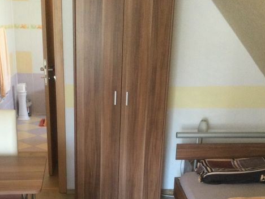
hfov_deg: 36.1
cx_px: 117
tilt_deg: -21.5
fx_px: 406
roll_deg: -3.2
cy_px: 166
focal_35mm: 53
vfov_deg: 26.9
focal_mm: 3.3
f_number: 2.4
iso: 250
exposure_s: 1/33
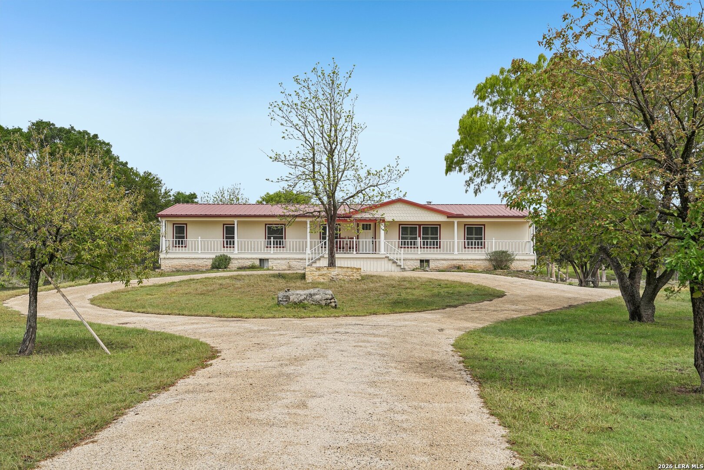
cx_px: 352
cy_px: 235
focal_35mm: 34
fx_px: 655
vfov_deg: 39.4
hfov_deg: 56.5
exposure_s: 1/400
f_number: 8
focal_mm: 33.5
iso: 100
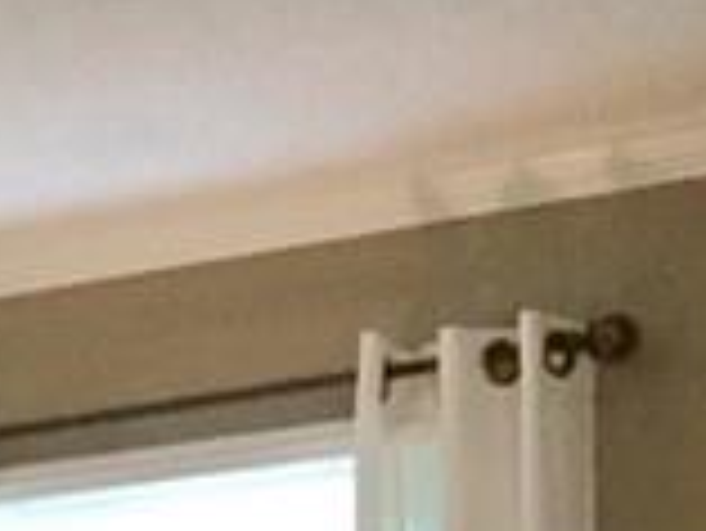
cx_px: -396
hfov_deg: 9.5
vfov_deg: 6.7
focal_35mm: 202
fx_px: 4123
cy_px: 1526
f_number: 2.4
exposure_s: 1/30
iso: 160
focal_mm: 3.3
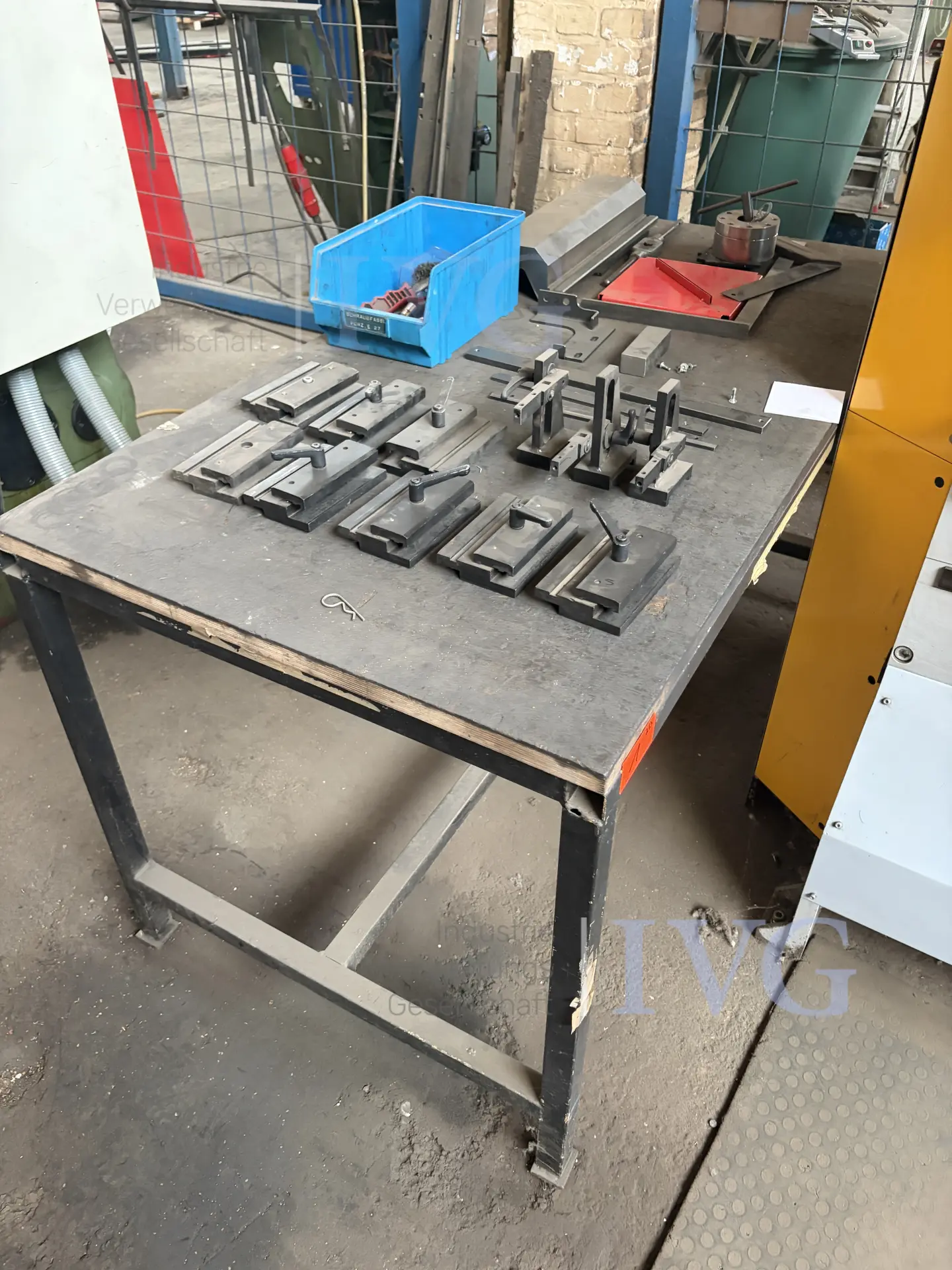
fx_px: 953
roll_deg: +2.8
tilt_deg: -37.2
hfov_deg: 53.1
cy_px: 635
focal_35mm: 26
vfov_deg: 67.3
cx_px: 476
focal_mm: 5.96
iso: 400
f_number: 1.6
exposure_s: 1/60
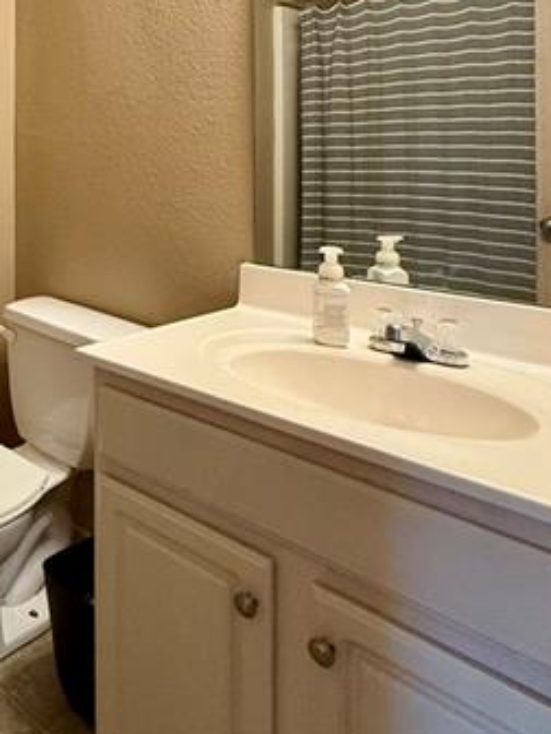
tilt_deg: +0.1
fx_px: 679
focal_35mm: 32
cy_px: 153
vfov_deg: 53.3
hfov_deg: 38.5
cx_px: -17
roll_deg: -0.1
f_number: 2.2
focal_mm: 2.22
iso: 500
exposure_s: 1/60
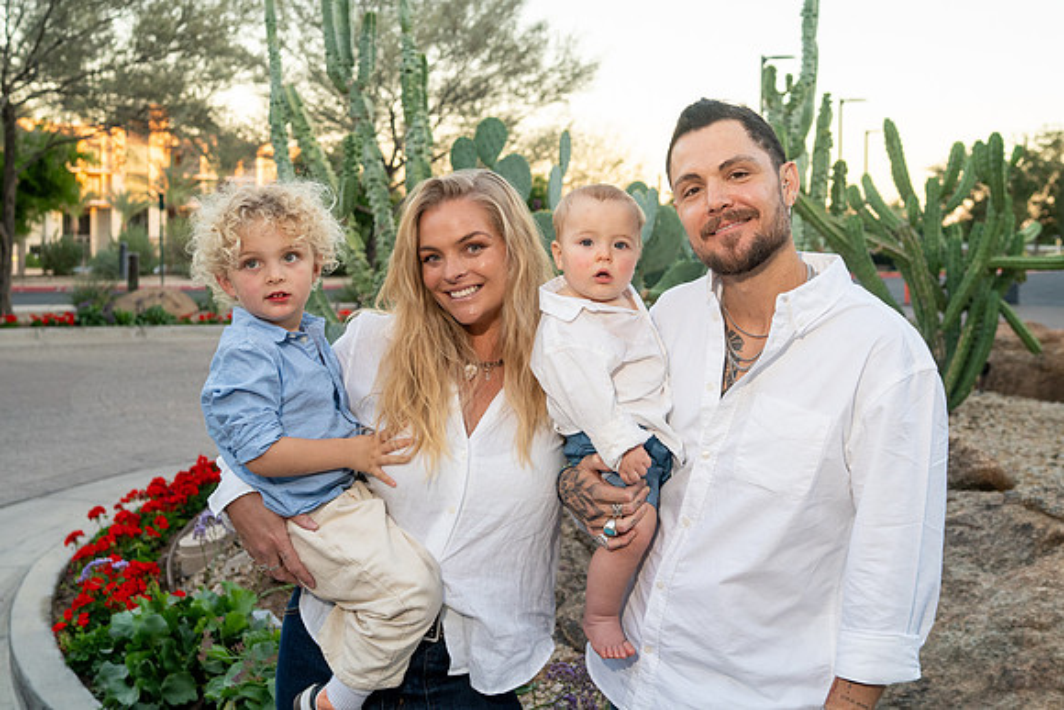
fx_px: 1223
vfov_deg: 32.3
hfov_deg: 47.0
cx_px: 531
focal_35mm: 41
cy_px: 291
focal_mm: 35
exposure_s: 1/250
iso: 1250
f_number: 4
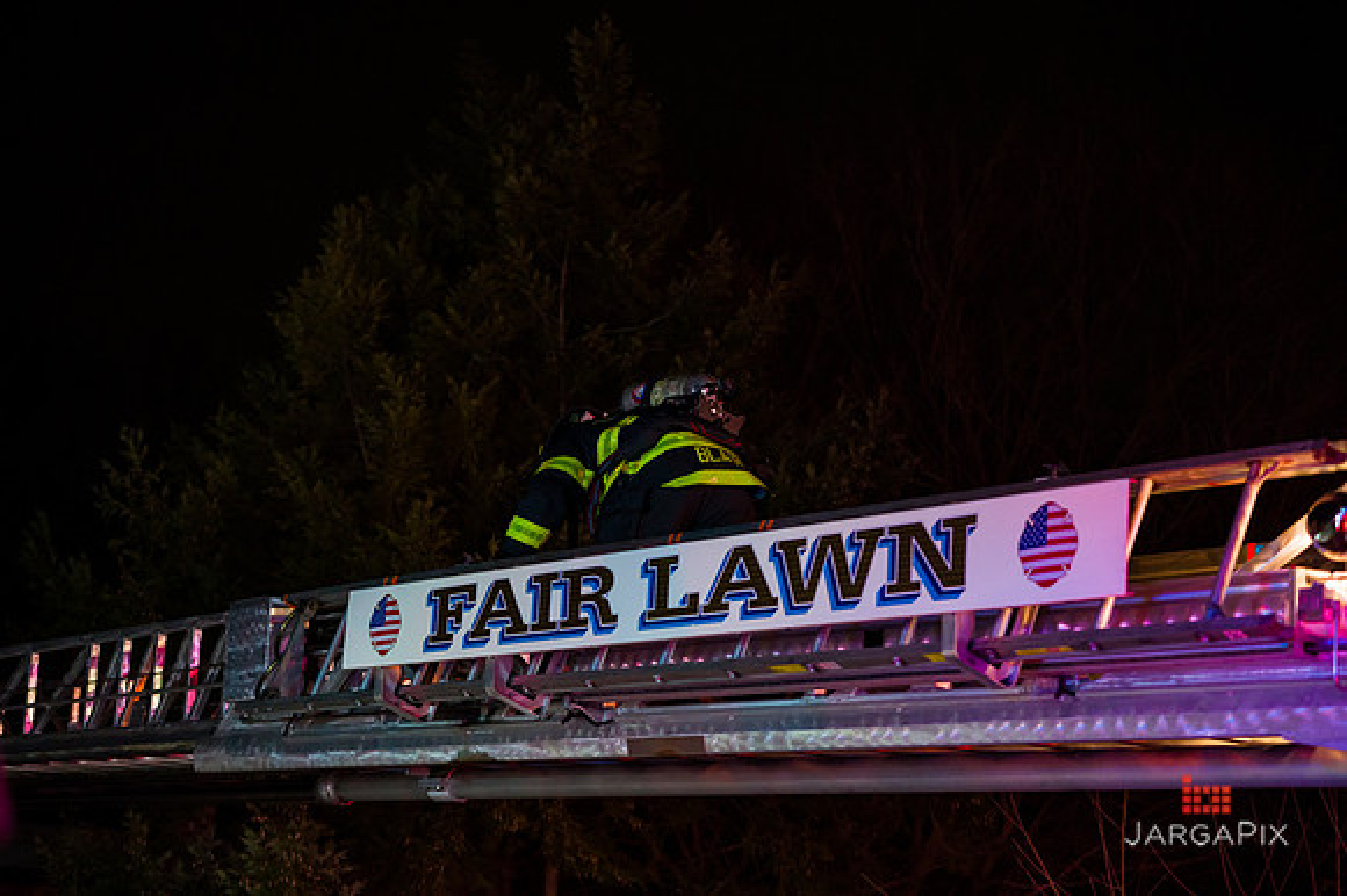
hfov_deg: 28.9
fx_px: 2618
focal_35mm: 70
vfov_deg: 19.4
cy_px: 448
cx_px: 674
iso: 3200
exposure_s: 1/250
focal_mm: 70
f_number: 3.2
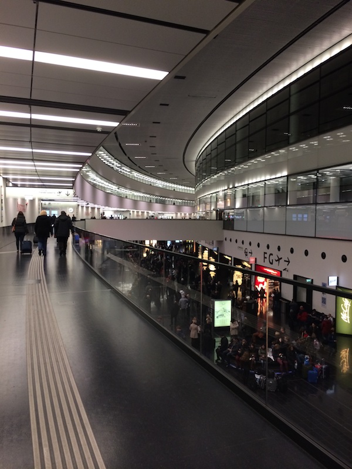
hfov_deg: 46.8
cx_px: 176
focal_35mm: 30
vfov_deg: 60.0
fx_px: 407
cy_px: 234
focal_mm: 4.12
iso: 64
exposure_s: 1/30
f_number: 2.2
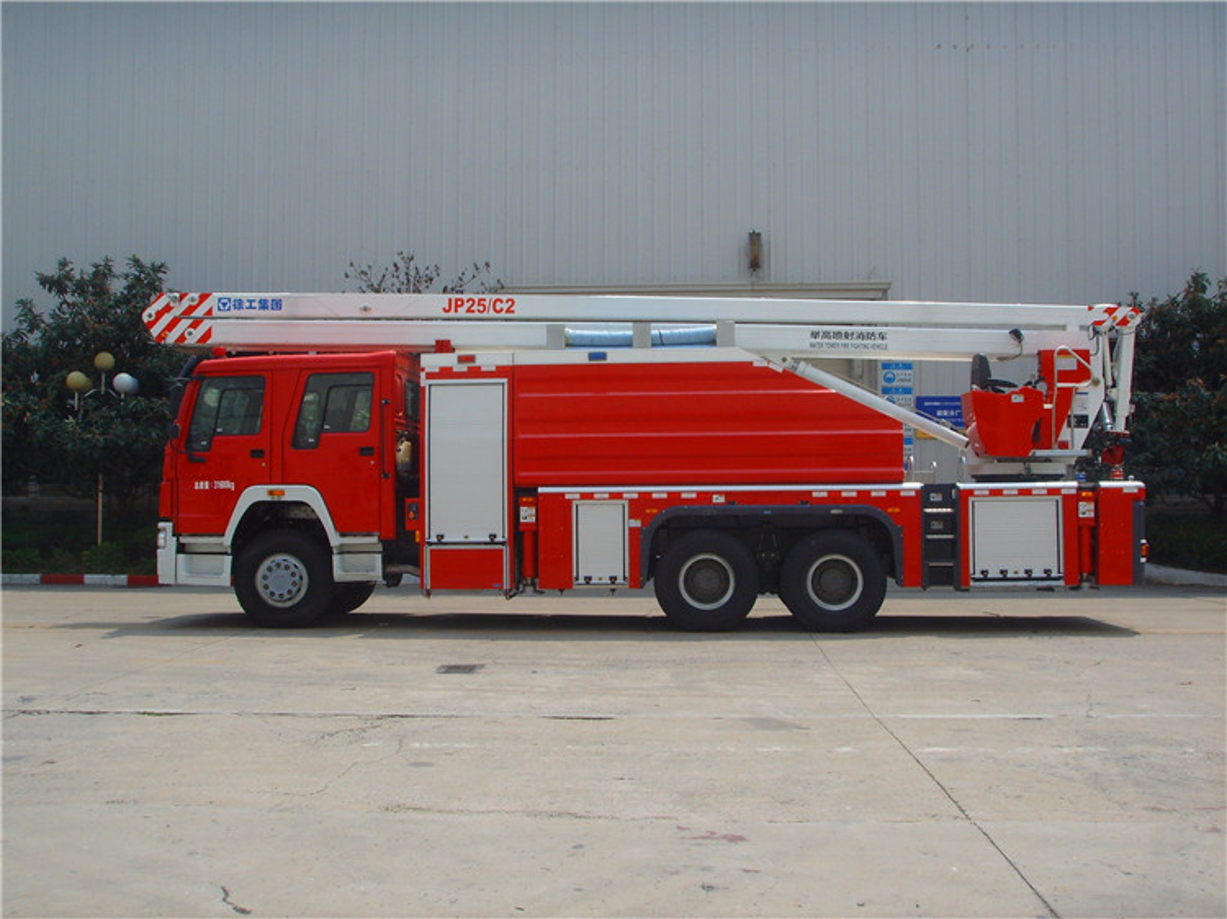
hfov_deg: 47.9
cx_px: 614
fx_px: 1382
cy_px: 460
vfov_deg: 36.8
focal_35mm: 39
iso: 50
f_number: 6.3
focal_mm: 6.6
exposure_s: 1/350
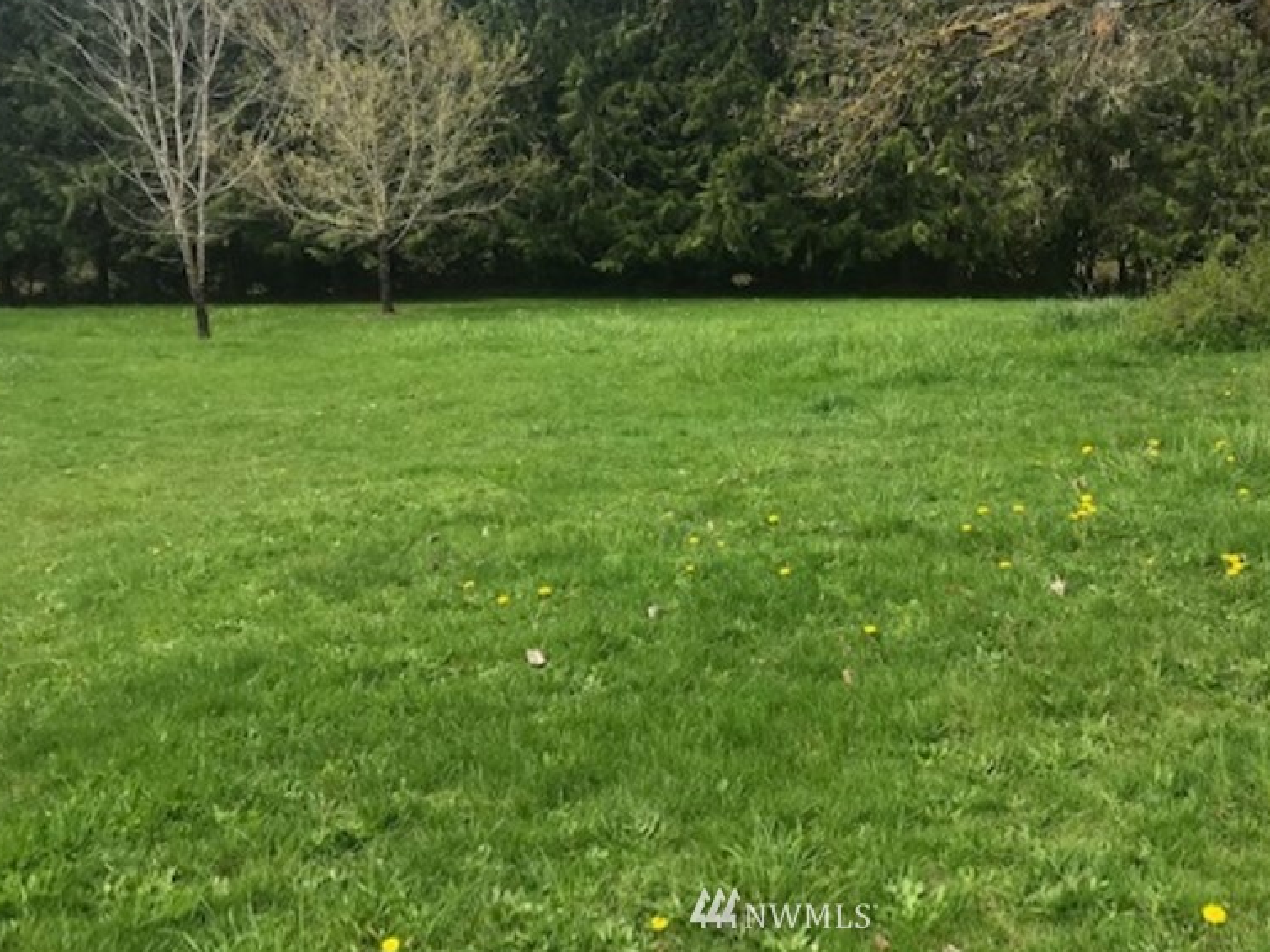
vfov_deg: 37.4
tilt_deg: -8.6
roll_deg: +0.2
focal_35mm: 38
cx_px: 784
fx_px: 1394
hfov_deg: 48.6
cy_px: 326
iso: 20
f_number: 1.8
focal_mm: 3.99
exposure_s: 1/987
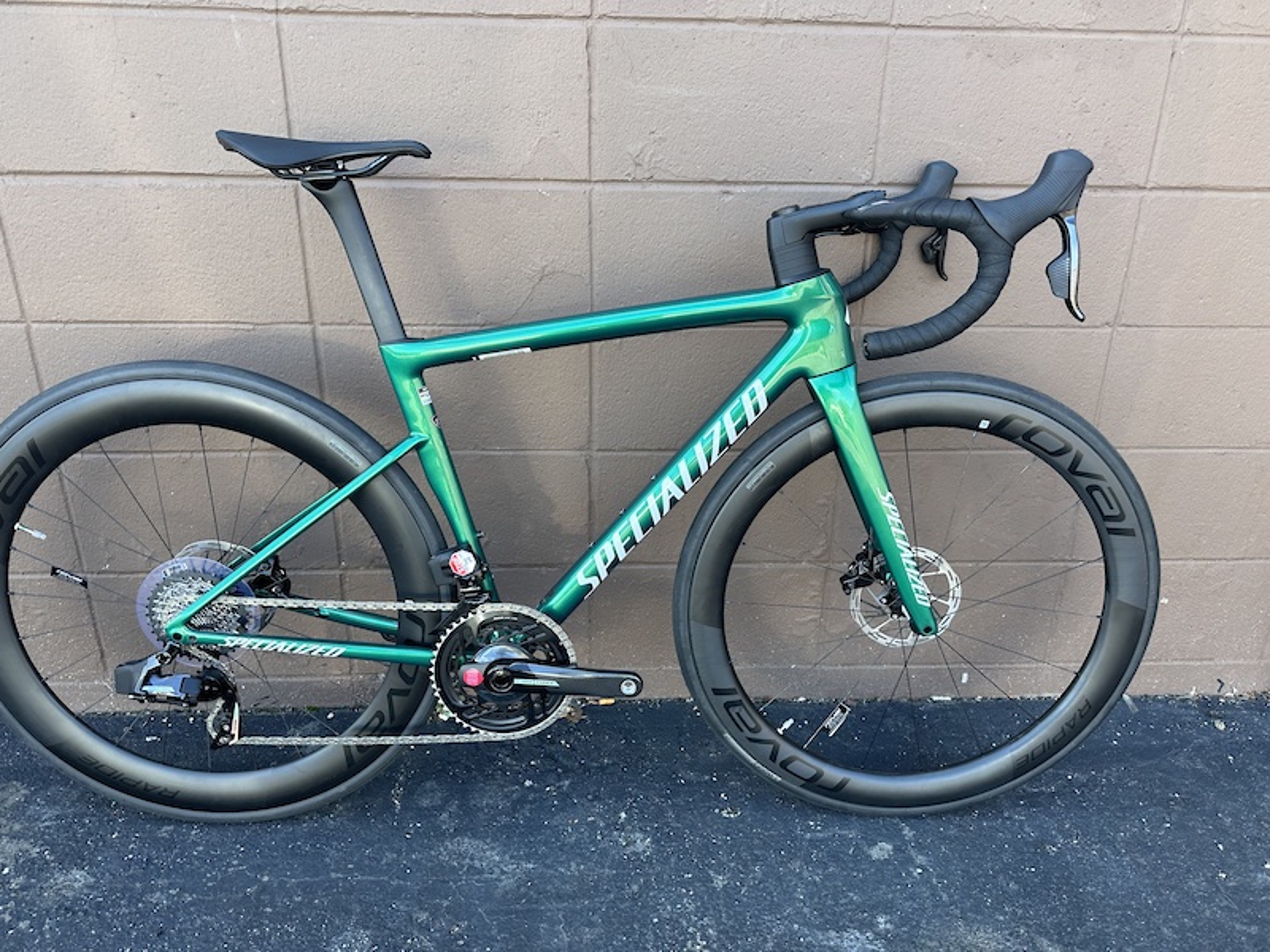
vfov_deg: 56.8
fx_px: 881
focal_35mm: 24
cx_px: 635
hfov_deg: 71.6
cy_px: 476
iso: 64
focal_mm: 6.86
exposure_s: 1/134
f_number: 1.78
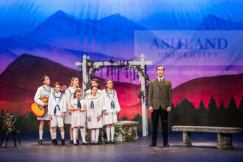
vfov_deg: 13.4
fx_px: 689
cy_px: 81
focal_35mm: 102
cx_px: 122
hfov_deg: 20.0
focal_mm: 102
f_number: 3.2
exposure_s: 1/320
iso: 4000
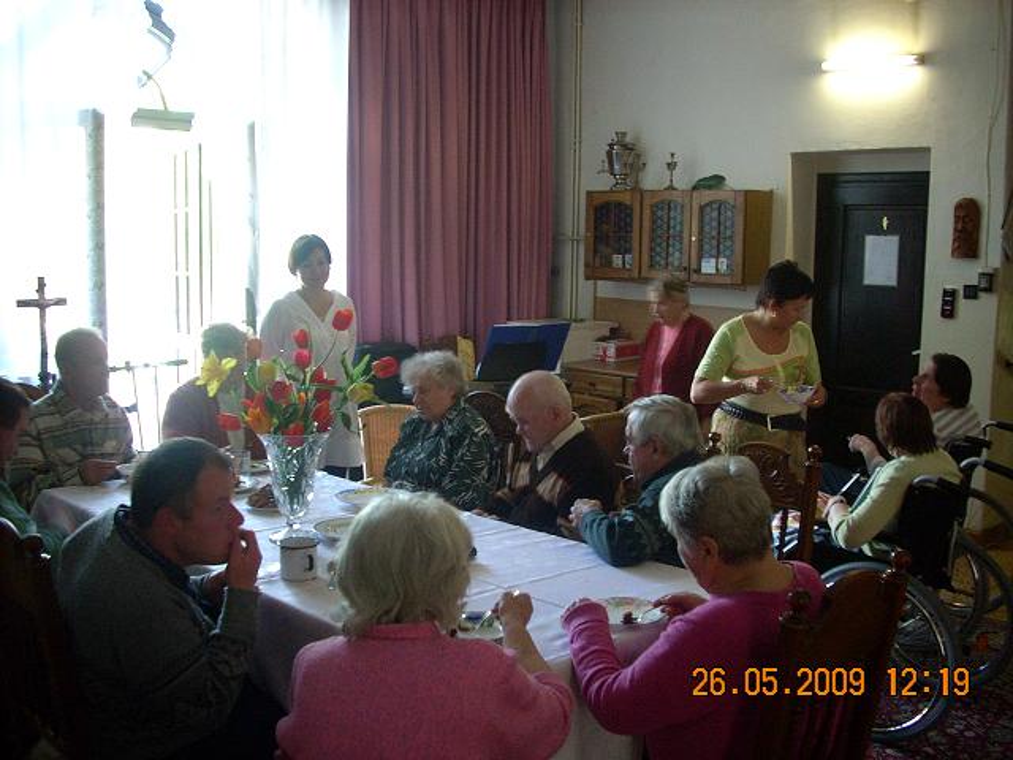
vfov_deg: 38.7
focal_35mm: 37
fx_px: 1083
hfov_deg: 50.1
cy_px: 380
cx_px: 506
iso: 200
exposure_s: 1/12.3
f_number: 2.8
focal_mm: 6.2
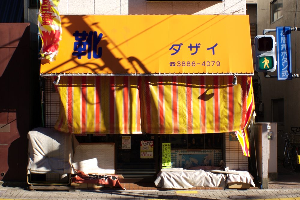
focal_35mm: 42
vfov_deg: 31.9
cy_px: 100
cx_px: 150
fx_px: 350
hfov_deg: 46.4
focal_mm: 28
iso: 100
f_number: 10
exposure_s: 1/100
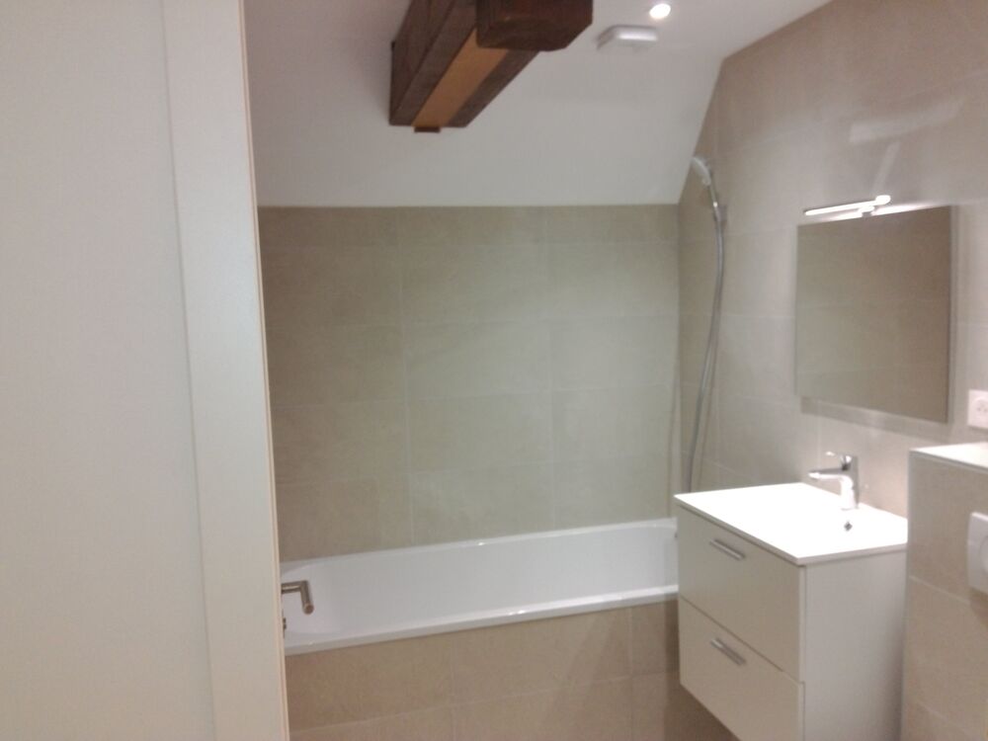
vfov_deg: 53.1
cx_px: 494
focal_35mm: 26
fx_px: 742
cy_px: 370
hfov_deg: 67.3
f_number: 2
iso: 414
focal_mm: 3
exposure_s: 1/33
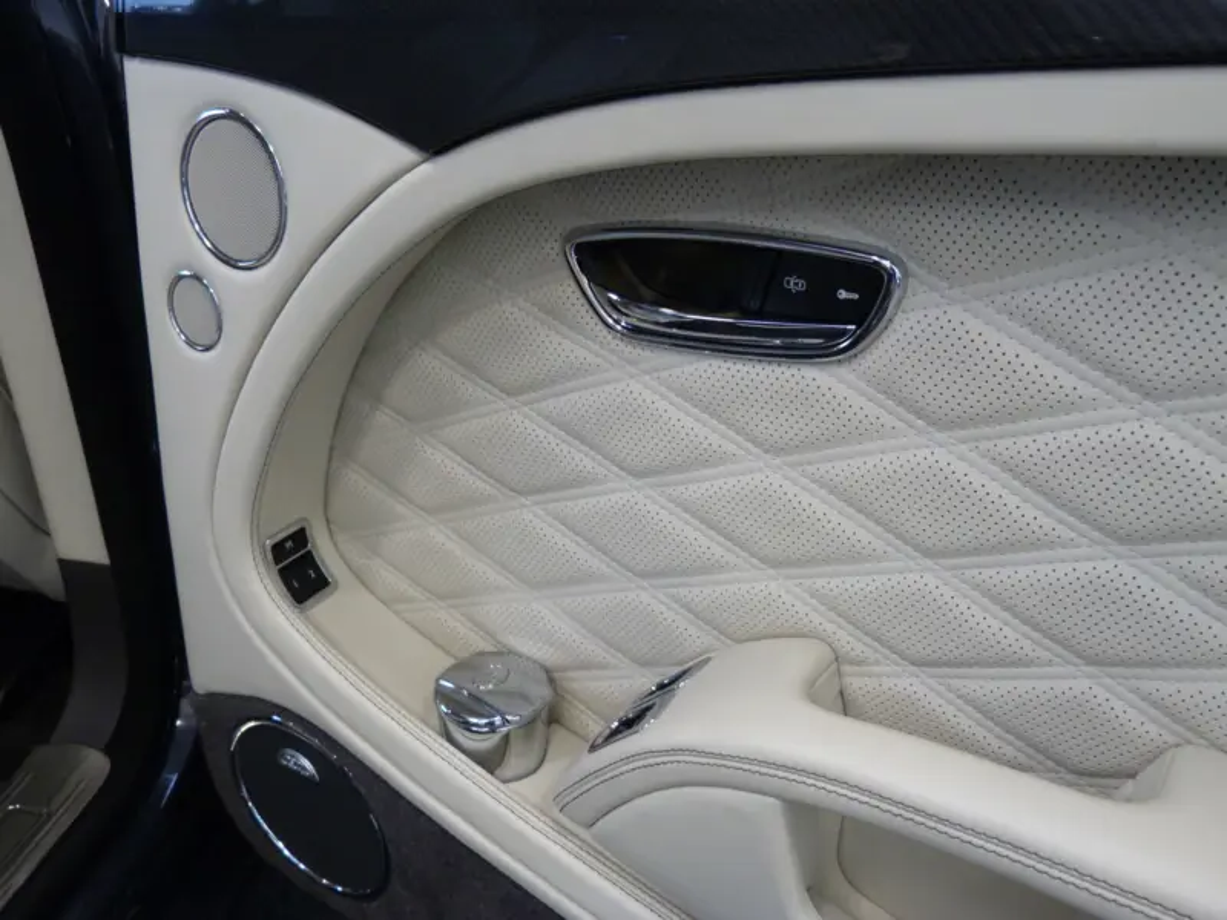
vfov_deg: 48.2
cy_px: 460
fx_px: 1028
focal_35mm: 29
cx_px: 614
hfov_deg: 61.7
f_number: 2.9
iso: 200
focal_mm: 5.2
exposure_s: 1/25
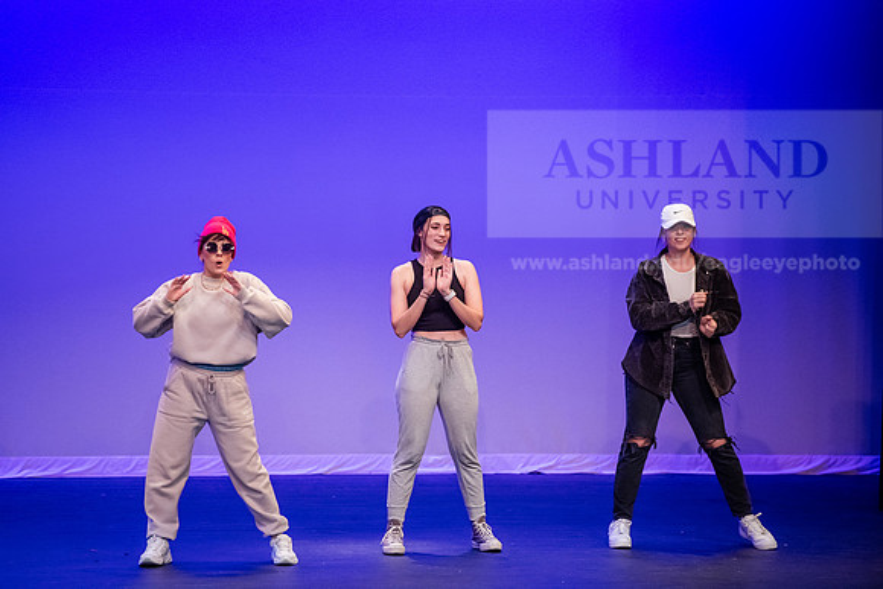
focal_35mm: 190
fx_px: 4661
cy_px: 294
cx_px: 442
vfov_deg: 7.2
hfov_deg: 10.8
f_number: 3.5
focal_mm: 190
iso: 4000
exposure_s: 1/320
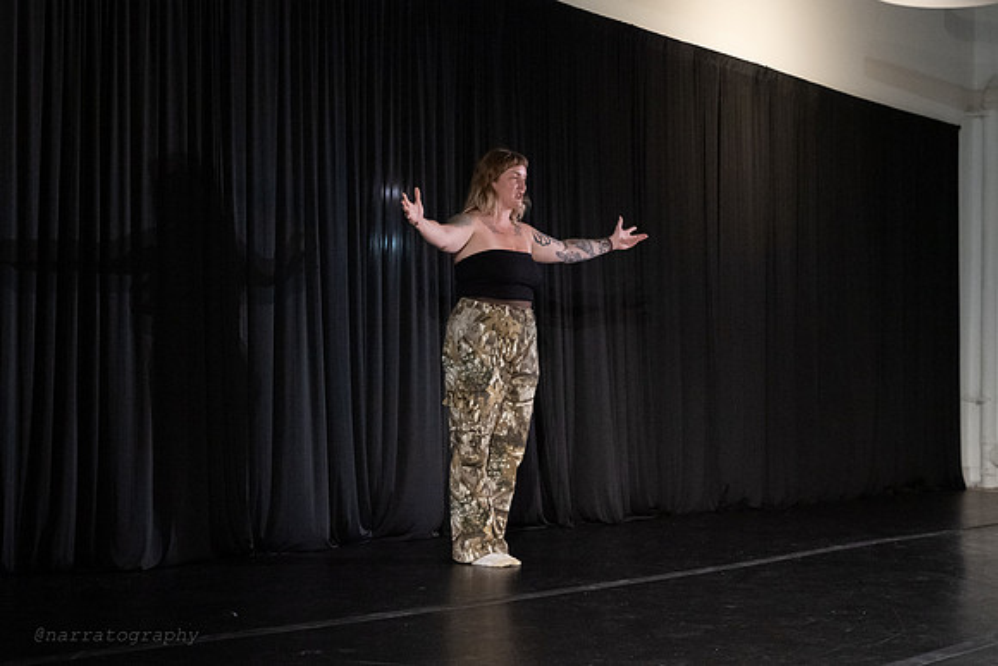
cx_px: 497
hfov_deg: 35.0
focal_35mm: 57
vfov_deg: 23.7
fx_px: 1584
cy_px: 313
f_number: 4
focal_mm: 50
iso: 6400
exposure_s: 1/400
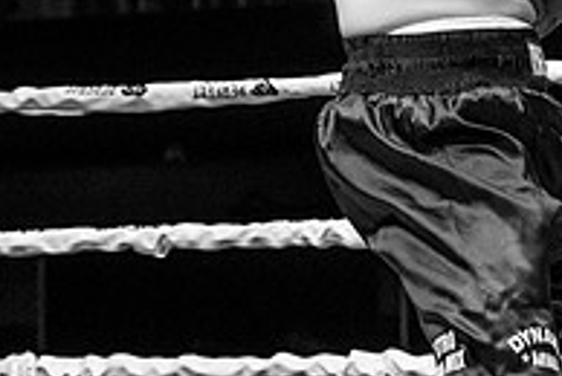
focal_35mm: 209
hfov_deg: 9.6
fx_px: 3268
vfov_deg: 6.6
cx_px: 785
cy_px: -56
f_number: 4
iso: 4000
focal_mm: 70
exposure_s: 1/1000
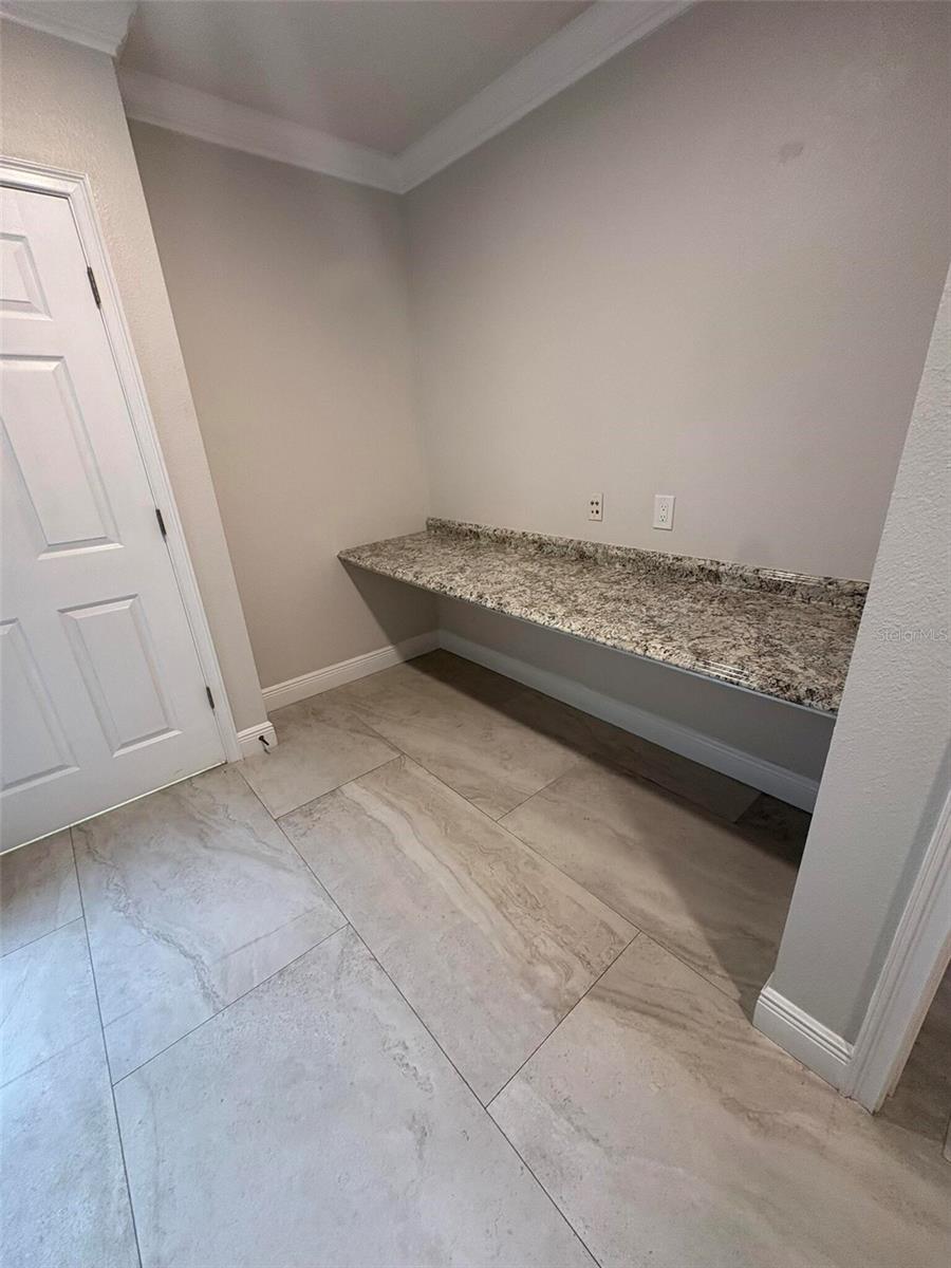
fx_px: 513
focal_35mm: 14
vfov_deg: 102.1
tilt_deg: -21.0
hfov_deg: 85.7
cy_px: 634
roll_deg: +3.5
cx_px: 476
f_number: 2.2
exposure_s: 1/60
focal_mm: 2.22
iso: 200
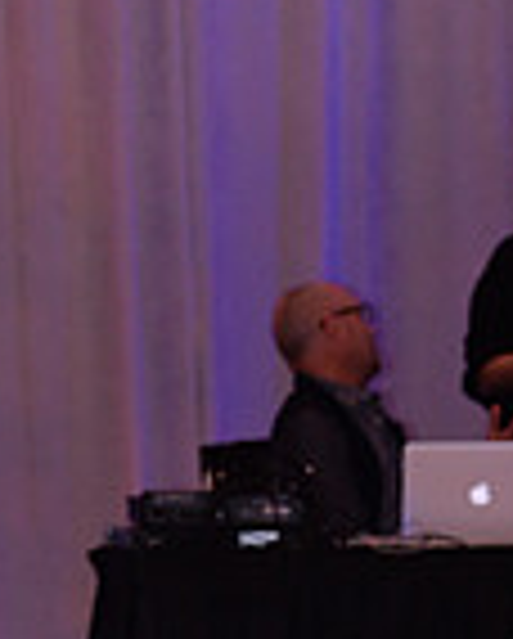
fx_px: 7234
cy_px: 882
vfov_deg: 5.0
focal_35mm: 382
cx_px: 794
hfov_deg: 4.0
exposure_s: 1/250
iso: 1600
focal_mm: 100
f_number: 5
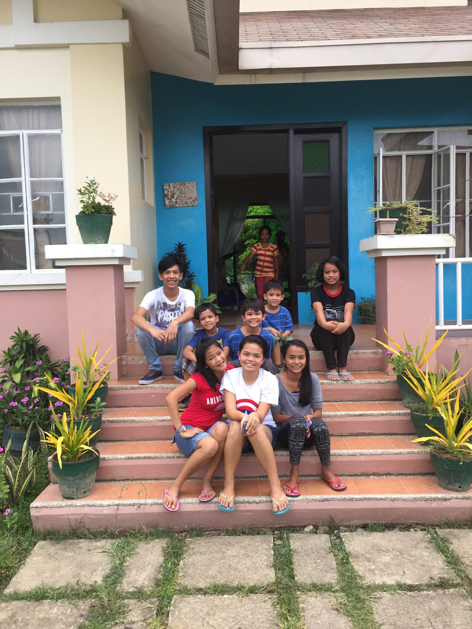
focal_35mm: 29
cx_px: 236
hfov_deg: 48.2
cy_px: 314
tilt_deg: -3.1
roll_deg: +0.9
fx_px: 527
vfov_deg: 61.7
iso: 50
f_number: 2.2
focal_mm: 4.15
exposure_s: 1/120
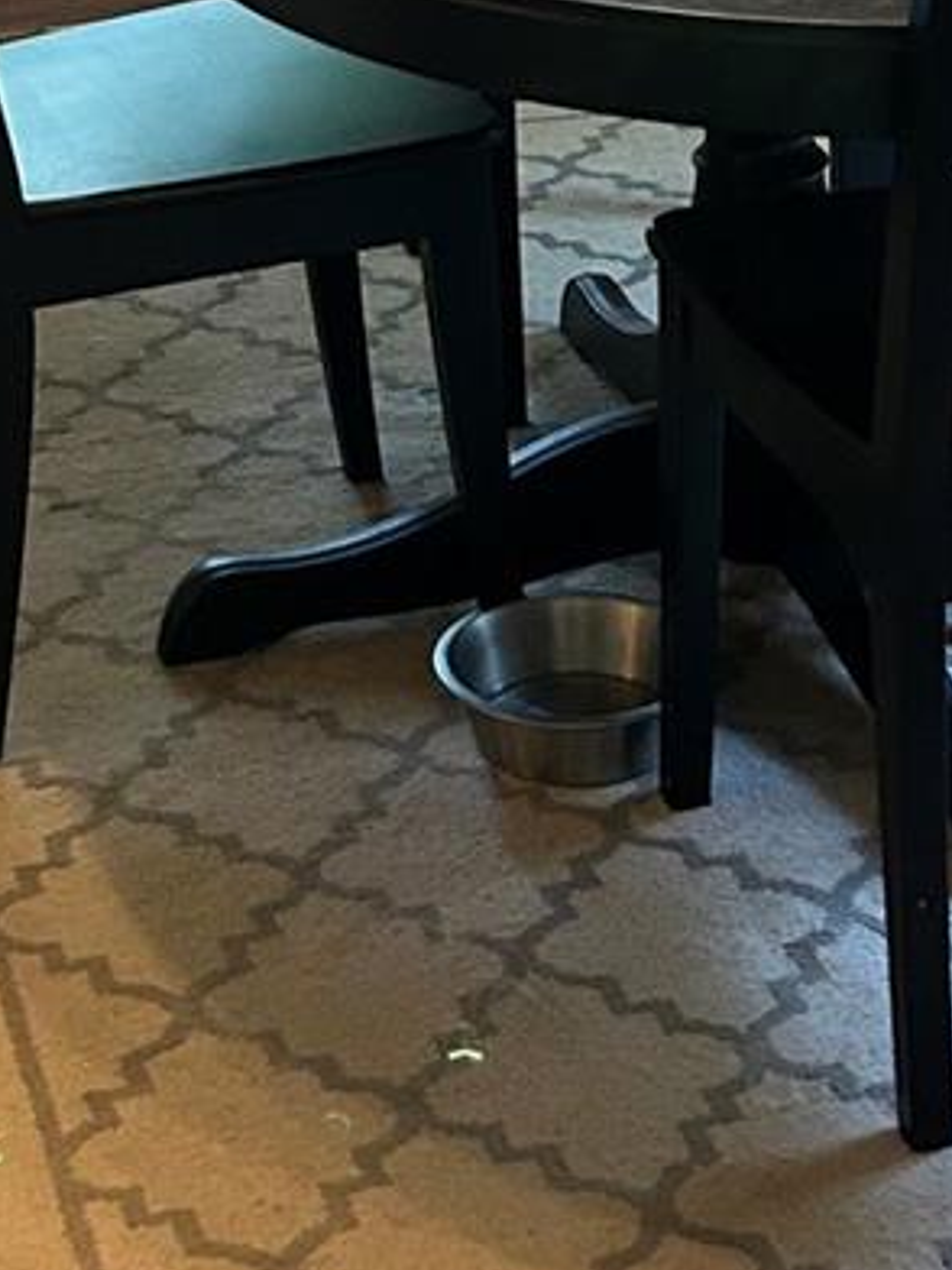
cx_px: 295
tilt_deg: -9.1
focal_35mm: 102
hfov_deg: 14.5
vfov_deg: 17.6
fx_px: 3740
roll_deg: +1.7
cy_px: -544
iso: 250
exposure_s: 1/60
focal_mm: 5.7
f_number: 1.5
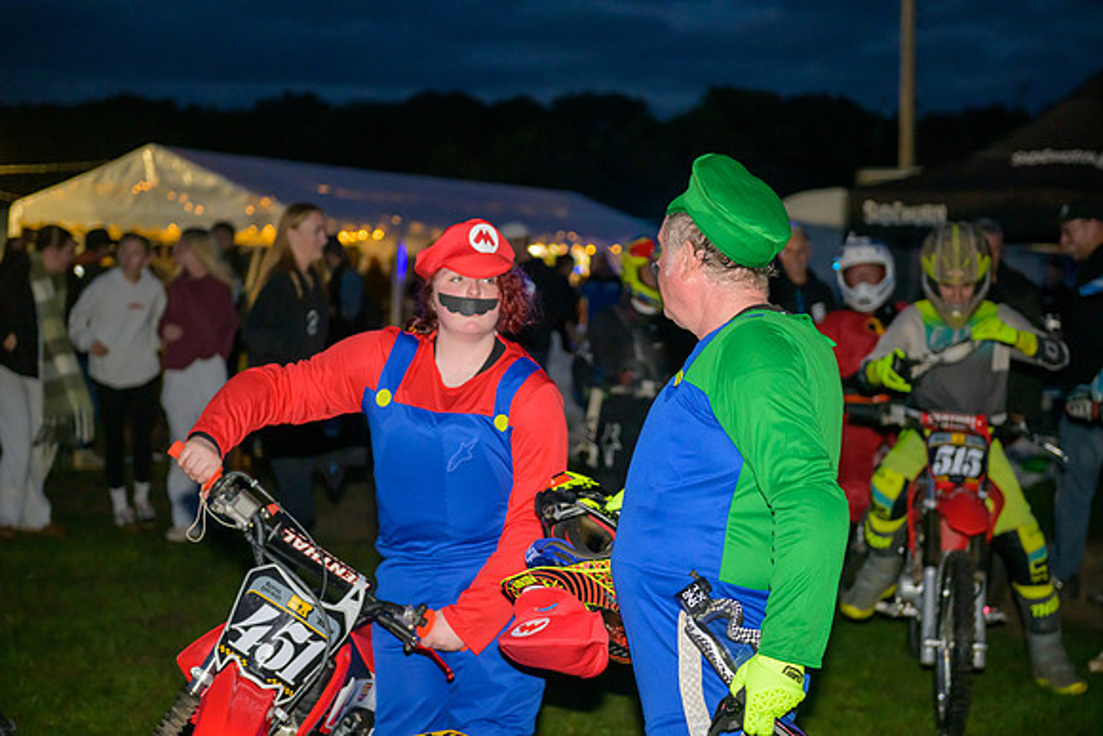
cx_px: 552
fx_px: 2145
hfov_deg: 28.8
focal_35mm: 70
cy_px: 368
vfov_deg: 19.5
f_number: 2.8
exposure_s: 1/60
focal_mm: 70
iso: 2000
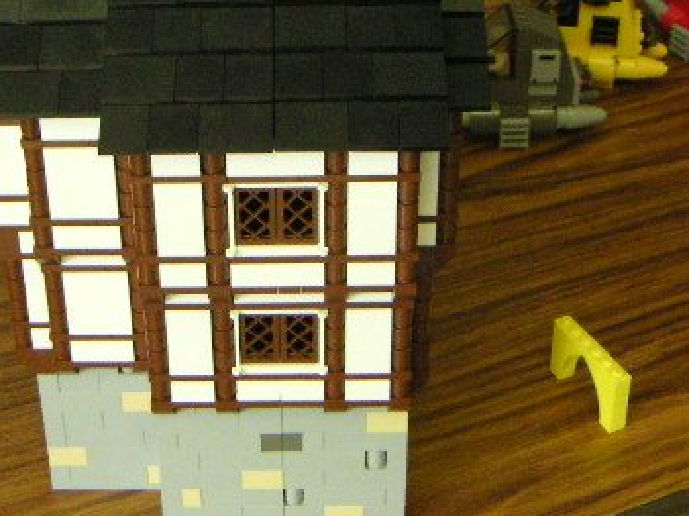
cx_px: 263
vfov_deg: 20.0
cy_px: 149
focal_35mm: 73
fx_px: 1453
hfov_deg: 26.6
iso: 400
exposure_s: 1/90
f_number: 2.9
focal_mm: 5.3
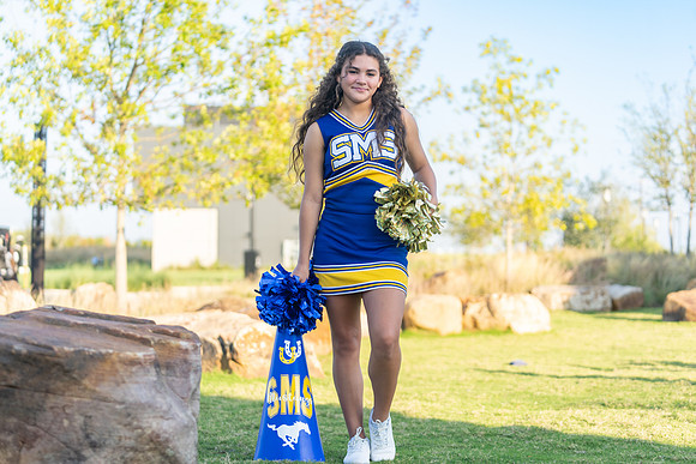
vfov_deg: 19.5
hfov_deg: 28.8
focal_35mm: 70
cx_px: 348
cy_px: 232
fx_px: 1354
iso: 100
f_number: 2.8
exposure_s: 1/400
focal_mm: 70
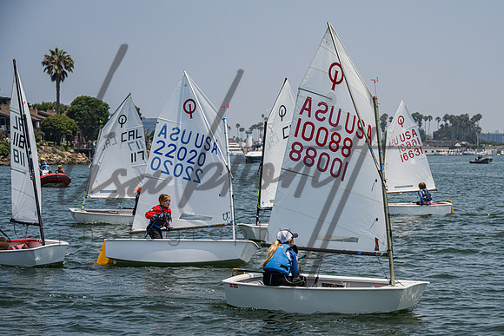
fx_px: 1433
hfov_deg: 19.9
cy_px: 196
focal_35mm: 102
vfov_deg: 13.4
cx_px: 307
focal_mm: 84
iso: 320
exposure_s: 1/2000
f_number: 6
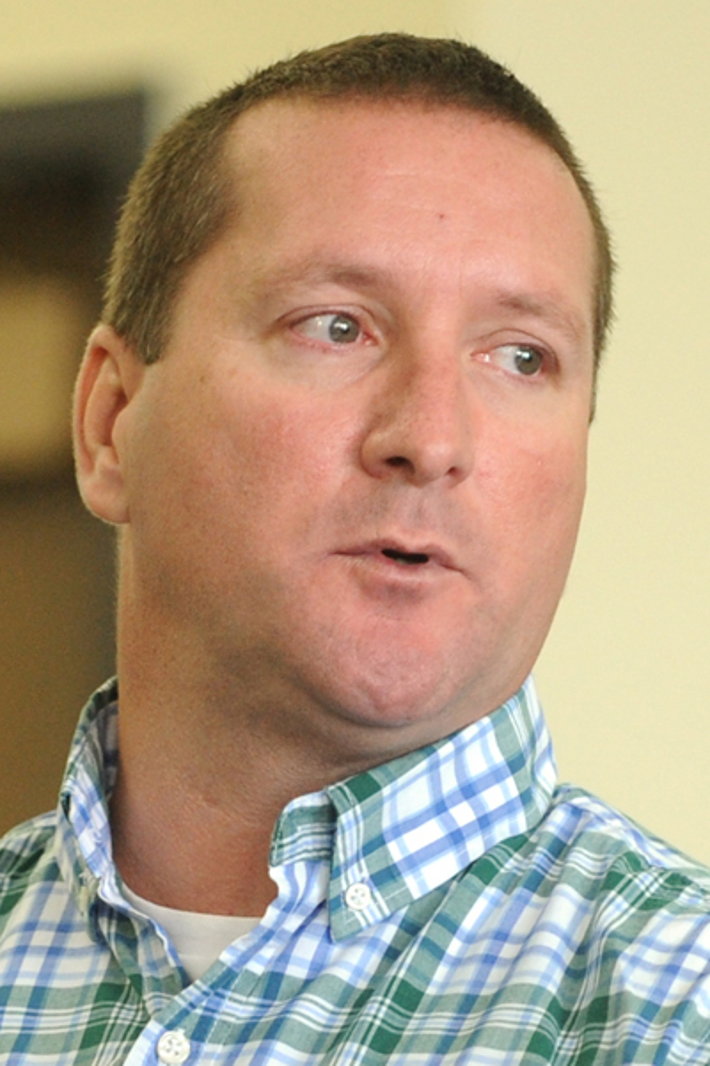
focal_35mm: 160
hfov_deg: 8.6
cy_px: 533
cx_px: 355
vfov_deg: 12.8
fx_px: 4733
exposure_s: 1/125
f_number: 2.8
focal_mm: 160
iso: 1250
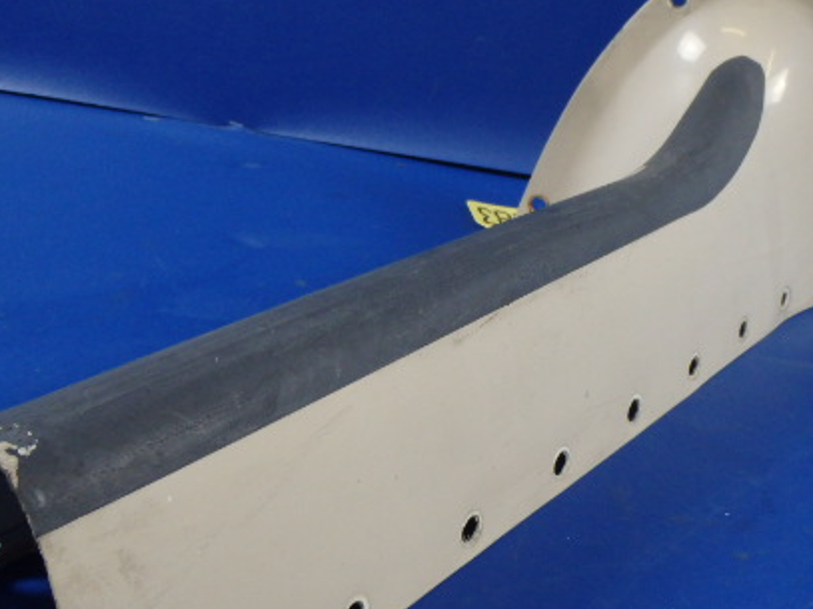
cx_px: 485
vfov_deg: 32.8
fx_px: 1033
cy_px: 341
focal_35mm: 44
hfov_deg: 42.8
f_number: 3.9
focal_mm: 5
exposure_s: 1/30
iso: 400
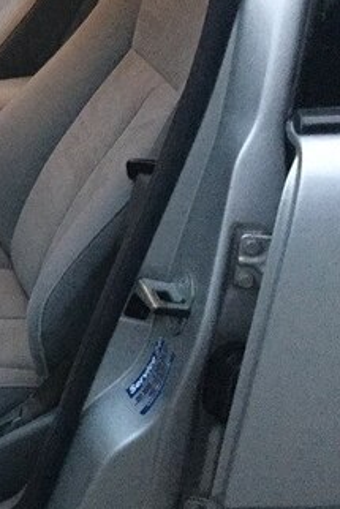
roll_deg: +2.2
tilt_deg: -25.1
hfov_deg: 18.3
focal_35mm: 66
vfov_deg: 30.4
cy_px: 198
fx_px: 934
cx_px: -174
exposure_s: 1/17
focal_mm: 3.3
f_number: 2.4
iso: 500
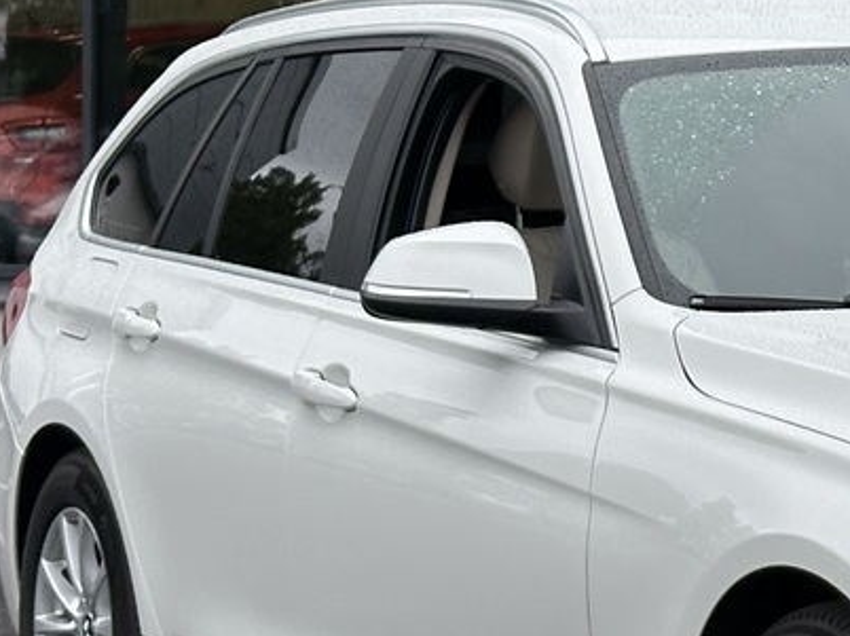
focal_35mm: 172
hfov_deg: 11.2
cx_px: 1091
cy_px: 245
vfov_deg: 8.6
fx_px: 4221
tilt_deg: +1.3
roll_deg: -0.4
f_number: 1.78
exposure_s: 1/1453
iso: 64
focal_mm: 6.86
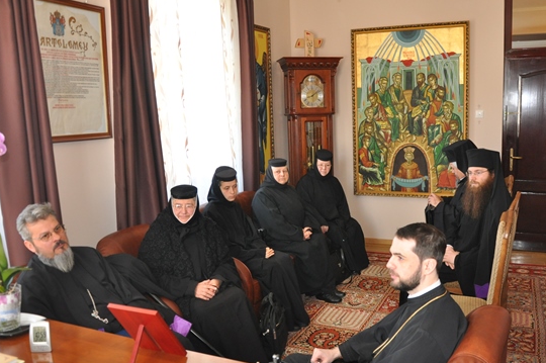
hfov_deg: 58.6
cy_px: 198
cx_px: 308
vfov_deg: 41.0
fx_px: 485
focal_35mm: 32
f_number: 3.5
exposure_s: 1/60
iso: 800
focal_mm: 18
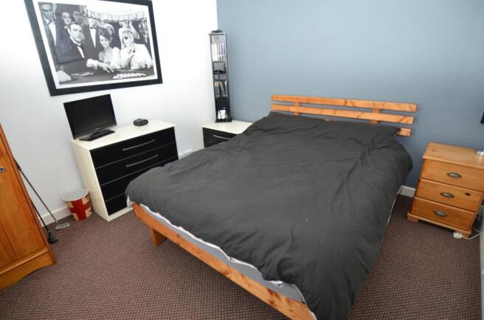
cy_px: 160
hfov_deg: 90.1
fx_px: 241
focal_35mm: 18
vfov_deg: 67.1
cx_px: 242
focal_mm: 12
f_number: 4
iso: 800
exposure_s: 1/60
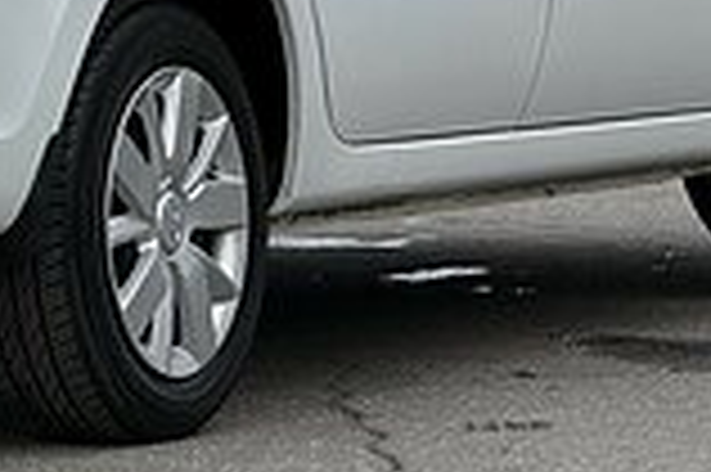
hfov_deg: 4.8
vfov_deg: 3.2
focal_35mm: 433
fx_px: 8543
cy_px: -13
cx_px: -94
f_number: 2.8
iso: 50
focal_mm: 15.66
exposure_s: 1/473
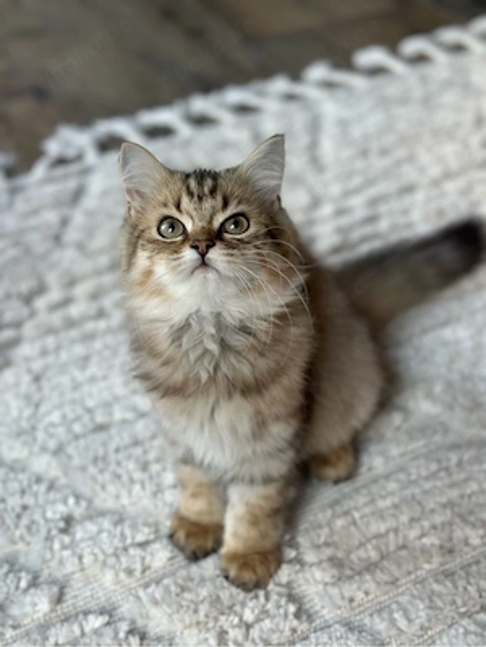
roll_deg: +5.0
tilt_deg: -38.7
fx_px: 899
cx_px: 243
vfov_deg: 39.7
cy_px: 324
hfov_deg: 30.3
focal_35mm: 48
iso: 80
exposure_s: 1/101
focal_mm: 6.86
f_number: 1.78
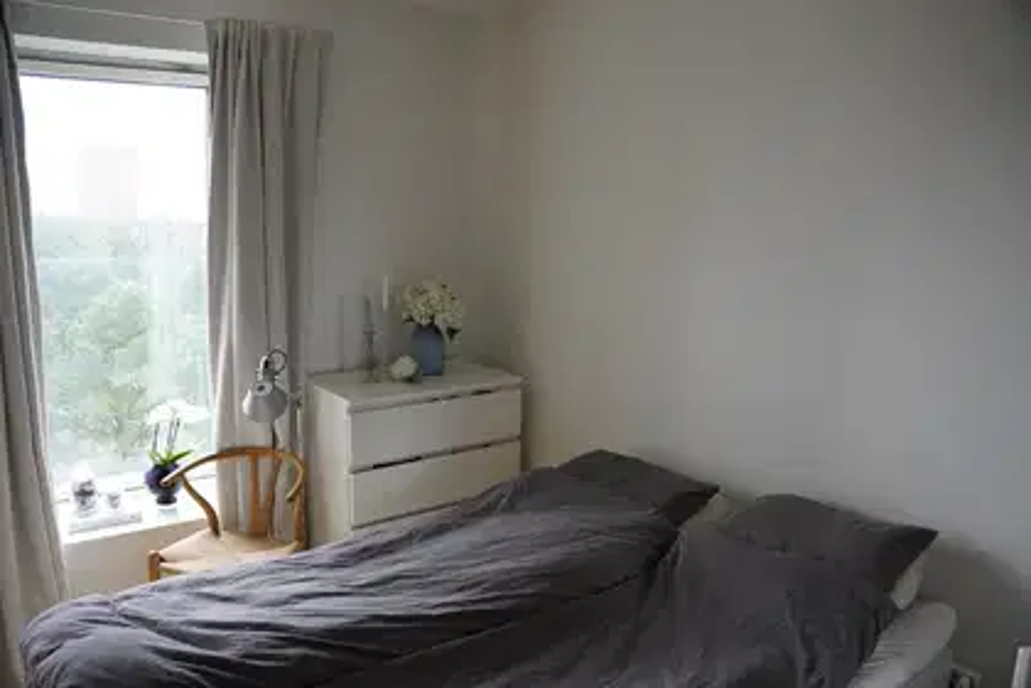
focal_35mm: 27
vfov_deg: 47.9
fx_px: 773
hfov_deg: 67.4
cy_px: 344
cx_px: 516
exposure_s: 1/160
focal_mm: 18
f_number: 4
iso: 400
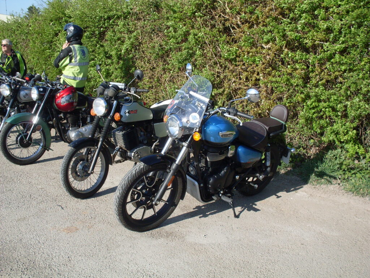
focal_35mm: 38
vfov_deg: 37.7
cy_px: 139
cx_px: 185
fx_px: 406
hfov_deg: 49.0
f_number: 8.4
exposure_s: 1/180
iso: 80
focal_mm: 6.3
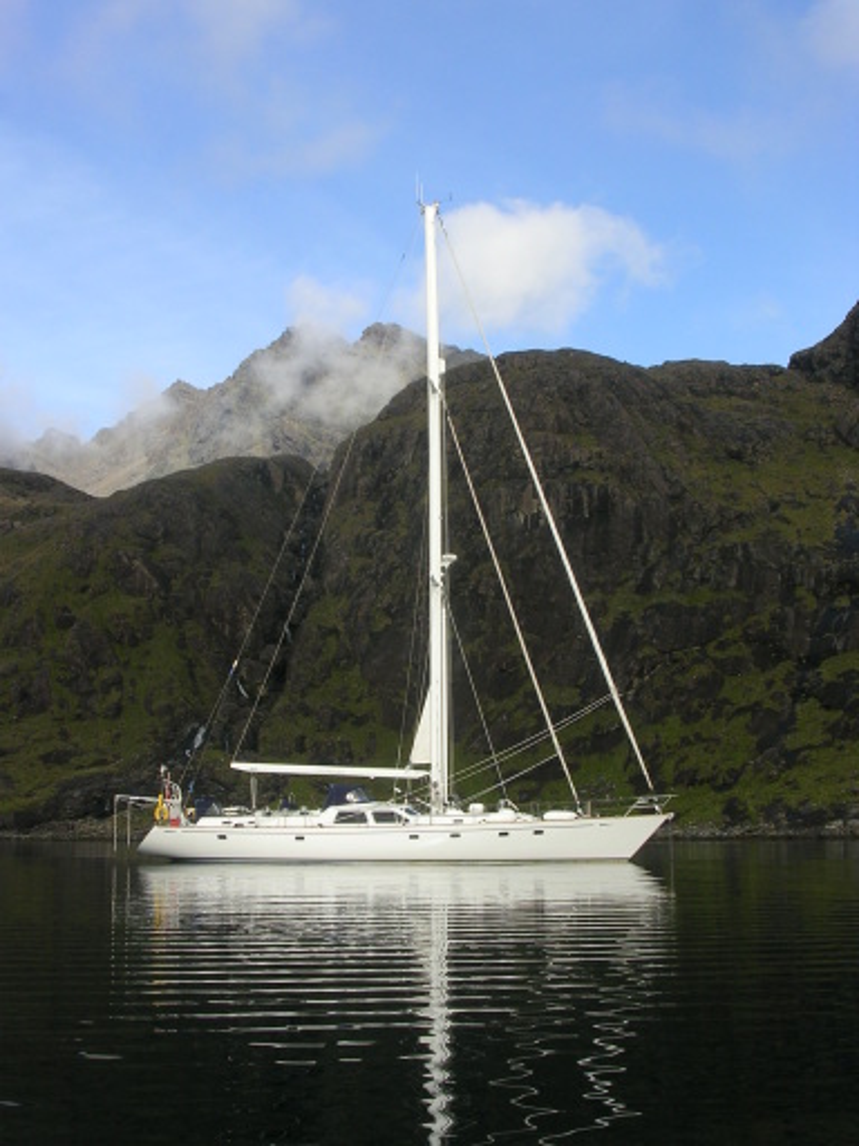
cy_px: 573
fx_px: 1522
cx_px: 430
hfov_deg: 31.5
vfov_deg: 41.2
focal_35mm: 46
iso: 50
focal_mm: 7.1
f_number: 6.1
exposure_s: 1/207
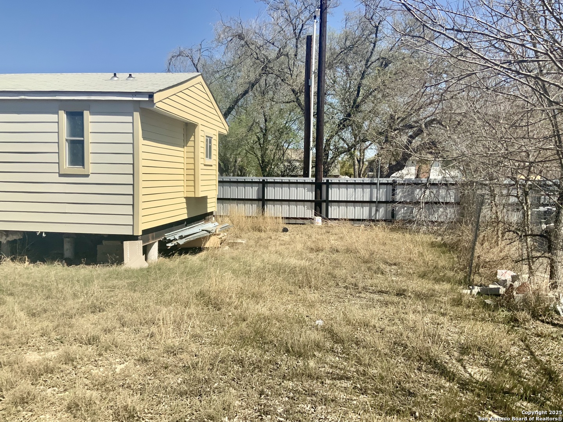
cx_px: 282
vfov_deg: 48.2
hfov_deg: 61.7
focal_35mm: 29
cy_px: 211
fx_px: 472
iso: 16
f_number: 1.8
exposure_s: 1/2320
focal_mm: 3
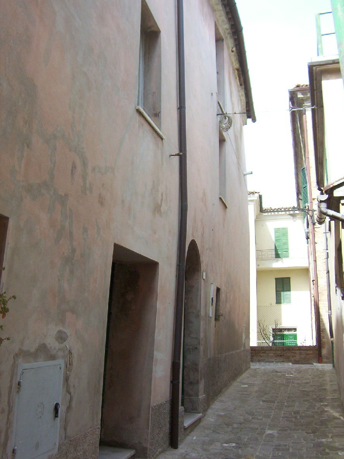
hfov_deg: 39.7
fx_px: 477
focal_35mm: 36
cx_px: 172
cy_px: 230
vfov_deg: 51.4
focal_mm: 5.54
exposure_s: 1/734
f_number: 2.76
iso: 100
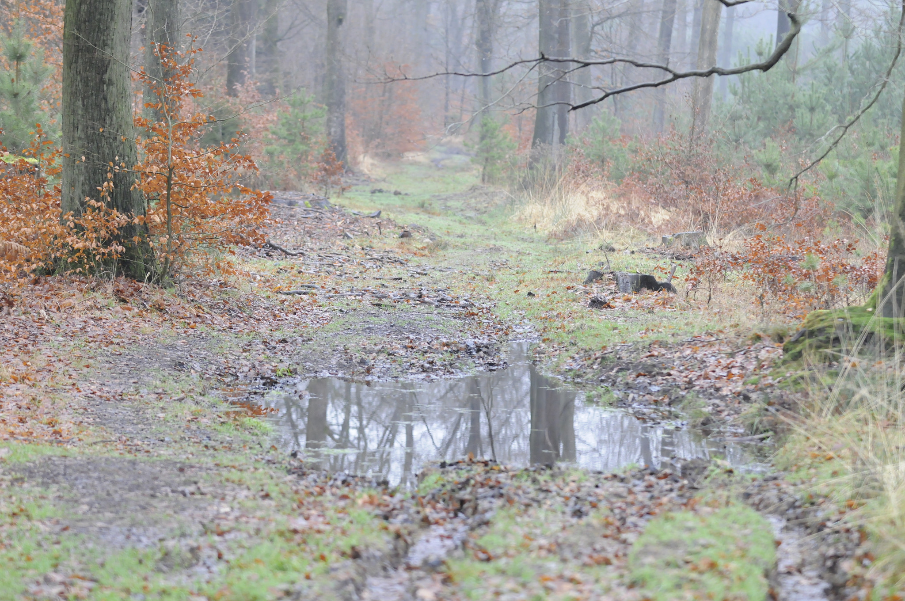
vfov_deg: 8.9
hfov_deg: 13.4
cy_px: 300
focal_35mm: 153
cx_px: 452
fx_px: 3841
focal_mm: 102
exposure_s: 1/500
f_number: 2.8
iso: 1800
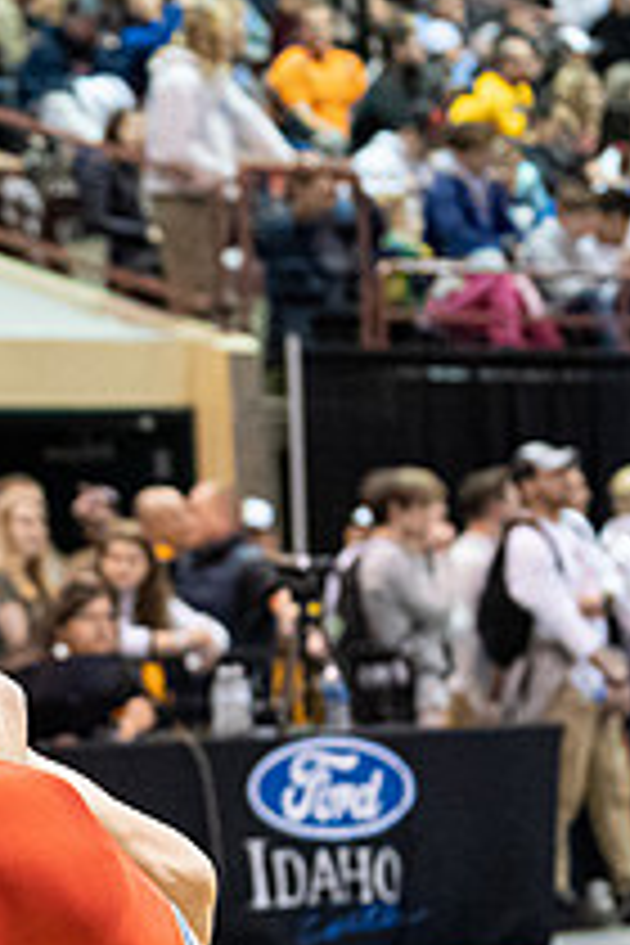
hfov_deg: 4.8
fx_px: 7402
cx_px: -392
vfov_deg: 7.3
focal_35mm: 282
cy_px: 718
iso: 10000
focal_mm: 102
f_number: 4
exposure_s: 1/500
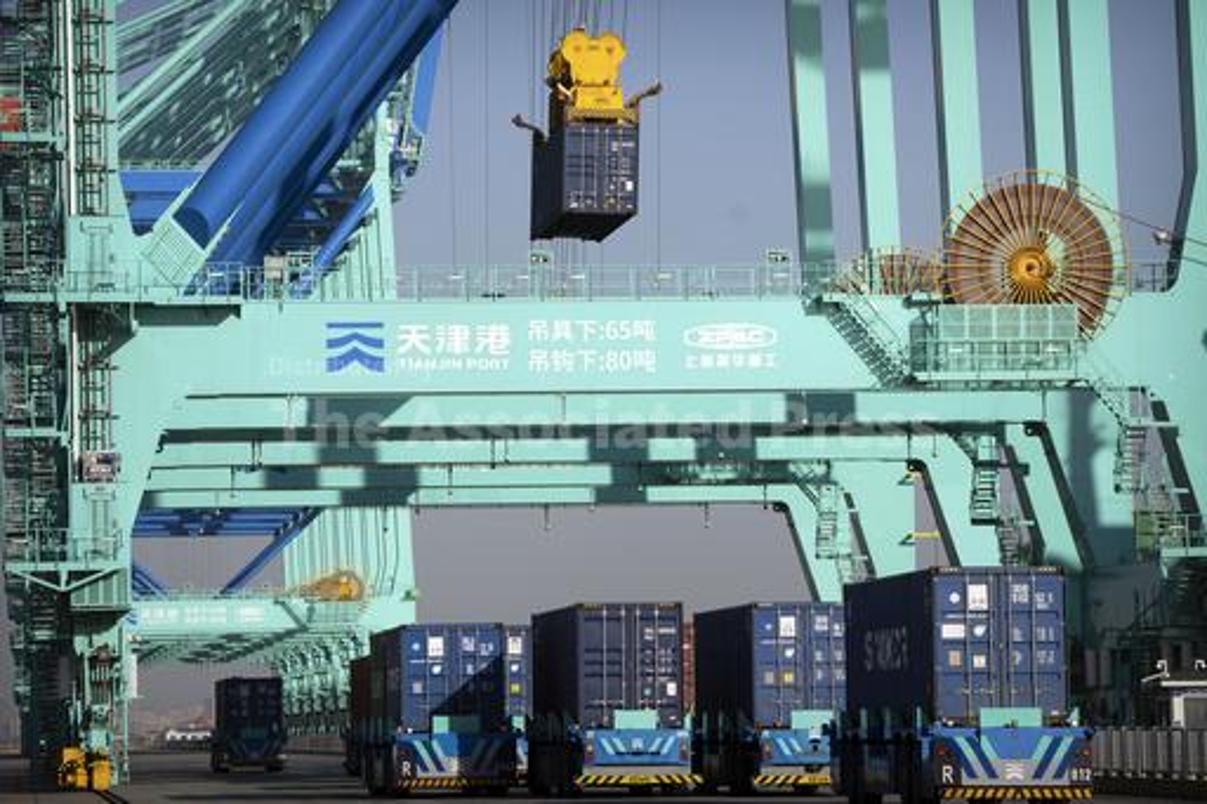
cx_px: 604
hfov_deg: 11.1
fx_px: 6200
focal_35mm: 185
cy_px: 402
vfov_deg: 7.4
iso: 100
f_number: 5.6
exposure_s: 1/1000
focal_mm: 185
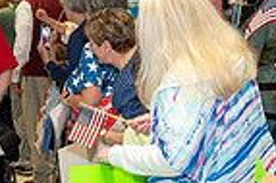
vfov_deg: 11.0
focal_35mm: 120
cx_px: -97
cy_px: 275
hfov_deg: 16.1
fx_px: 919
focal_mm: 29.5
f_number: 4.5
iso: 1400
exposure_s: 1/40
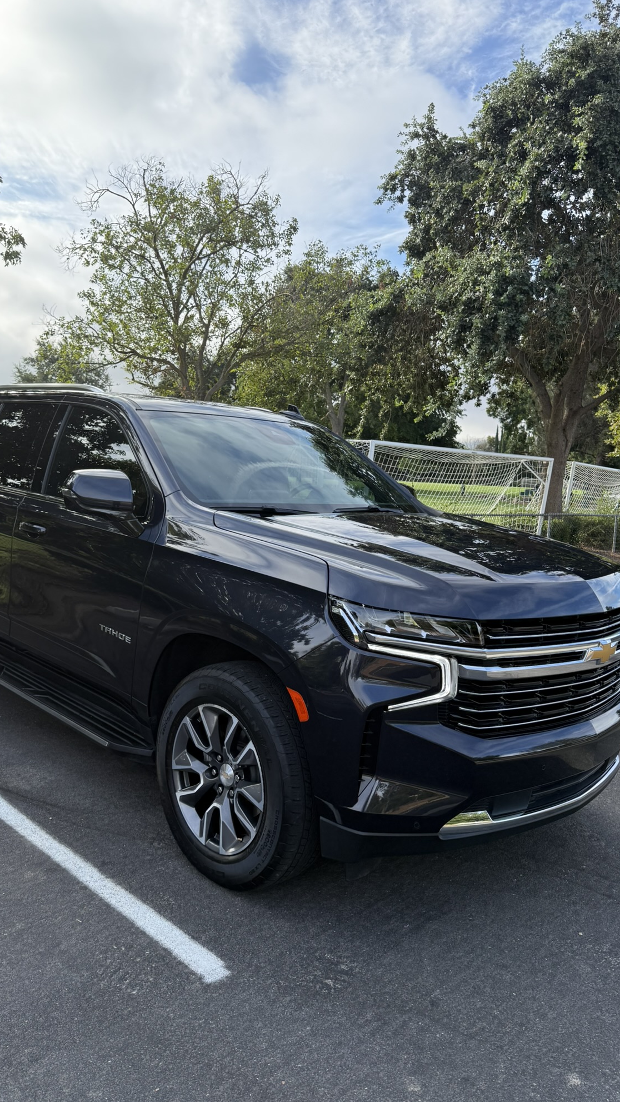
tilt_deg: -5.0
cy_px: 556
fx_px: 789
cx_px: 270
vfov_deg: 69.9
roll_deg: -2.7
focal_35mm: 27
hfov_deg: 42.8
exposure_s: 1/1493
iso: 100
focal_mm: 6.76
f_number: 1.78
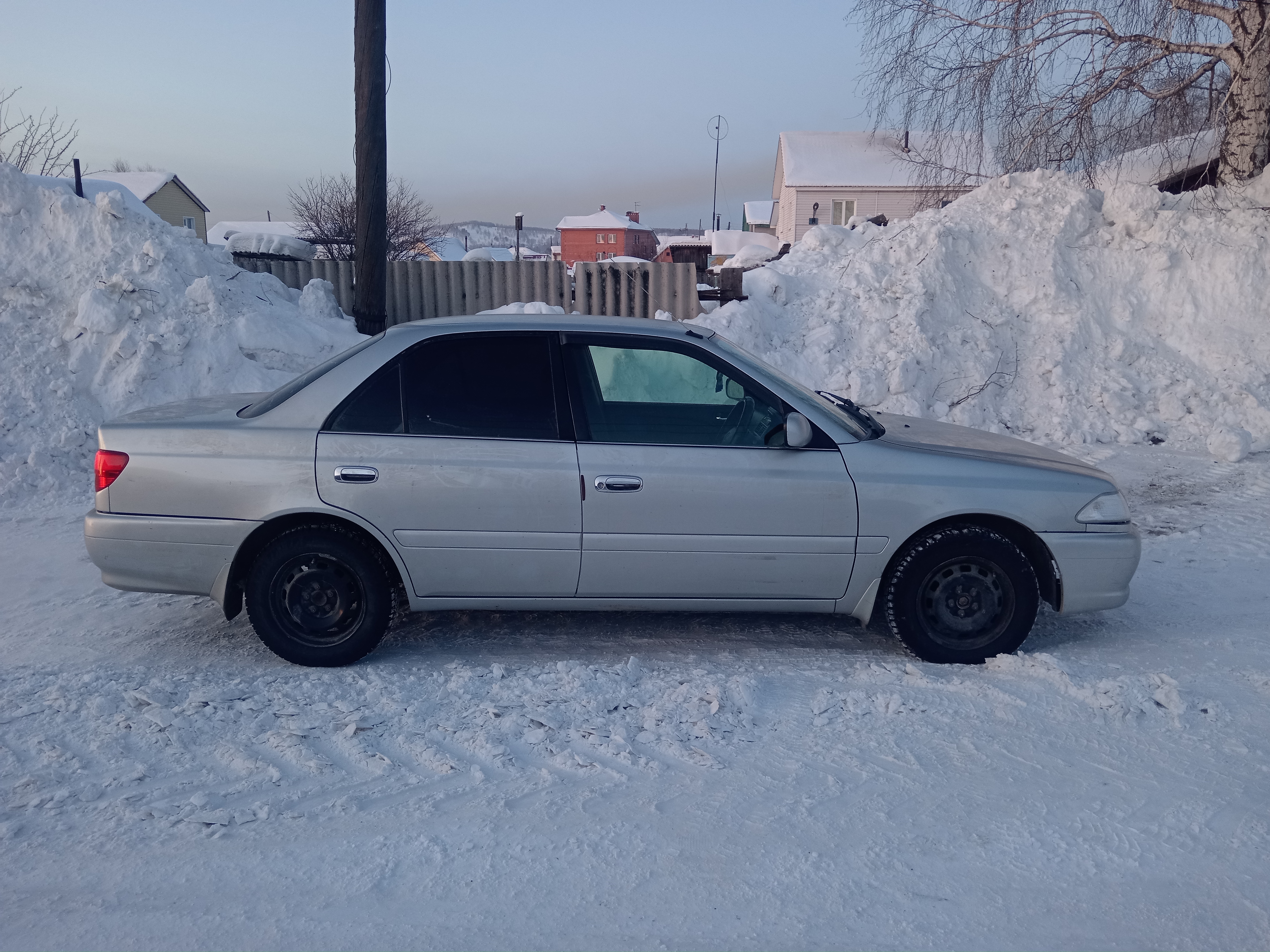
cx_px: 635
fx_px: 991
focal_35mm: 27
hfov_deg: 65.3
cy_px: 476
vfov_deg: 51.4
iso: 457
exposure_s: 1/50
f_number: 1.9
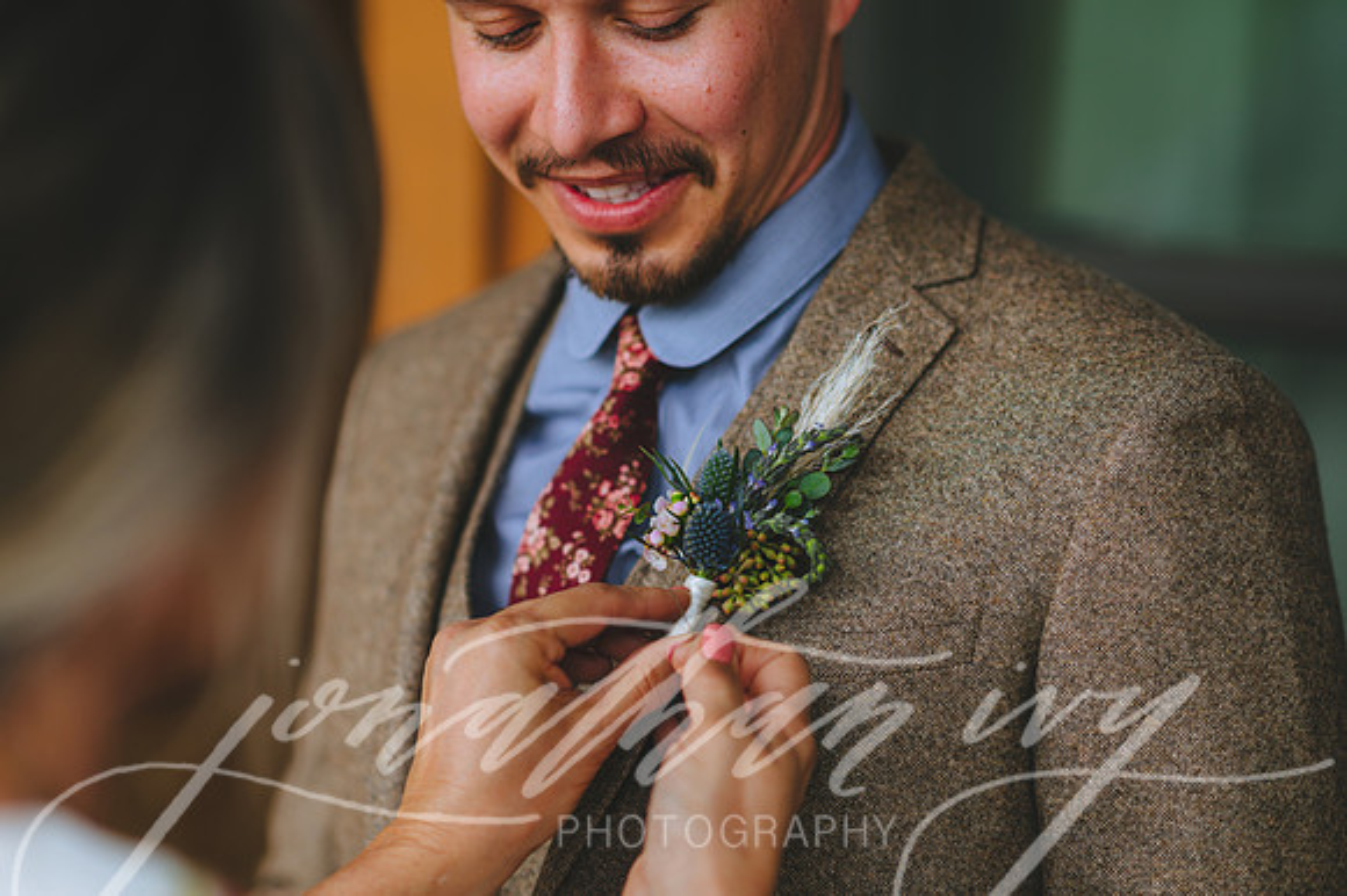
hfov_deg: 23.9
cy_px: 448
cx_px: 674
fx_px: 3178
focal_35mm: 85
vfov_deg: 16.1
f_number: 2
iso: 200
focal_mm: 85
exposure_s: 1/640
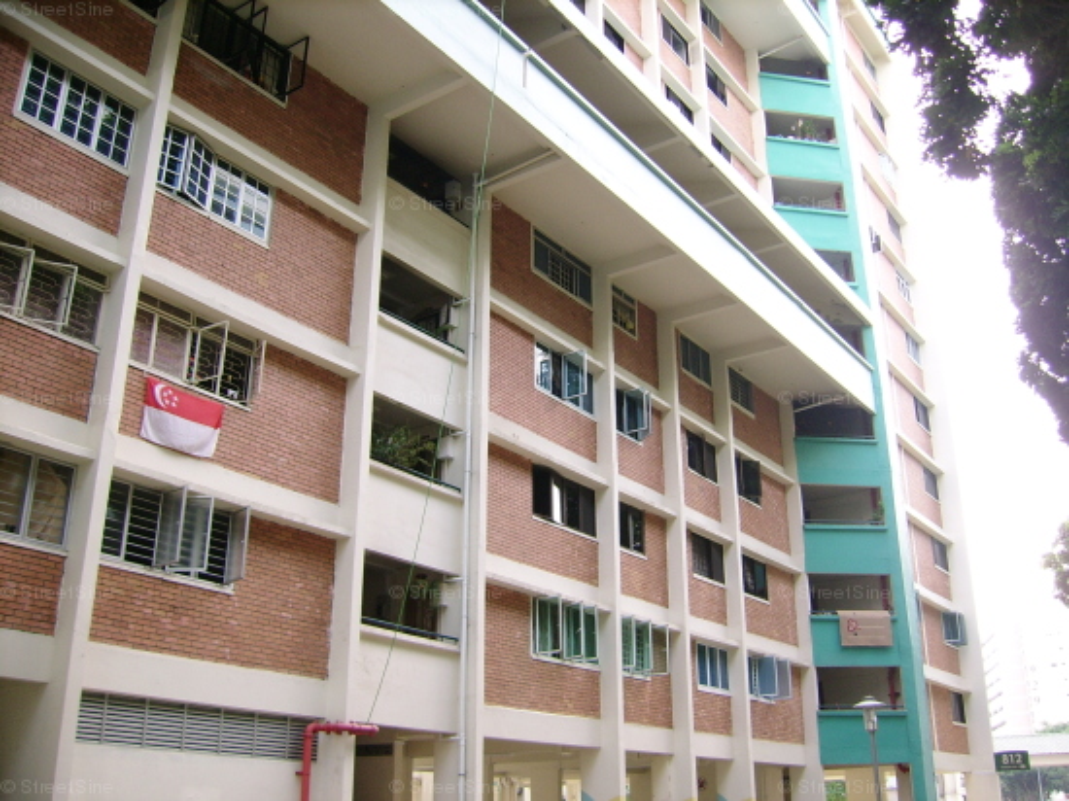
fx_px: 1080
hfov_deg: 52.6
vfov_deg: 40.7
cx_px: 534
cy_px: 400
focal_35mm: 35
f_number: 2.8
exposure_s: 1/148
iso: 100
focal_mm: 5.95
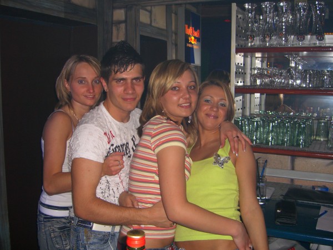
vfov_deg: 37.7
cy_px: 125
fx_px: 366
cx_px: 166
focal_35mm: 38
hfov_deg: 49.0
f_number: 2.8
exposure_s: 1/60
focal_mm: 7.9
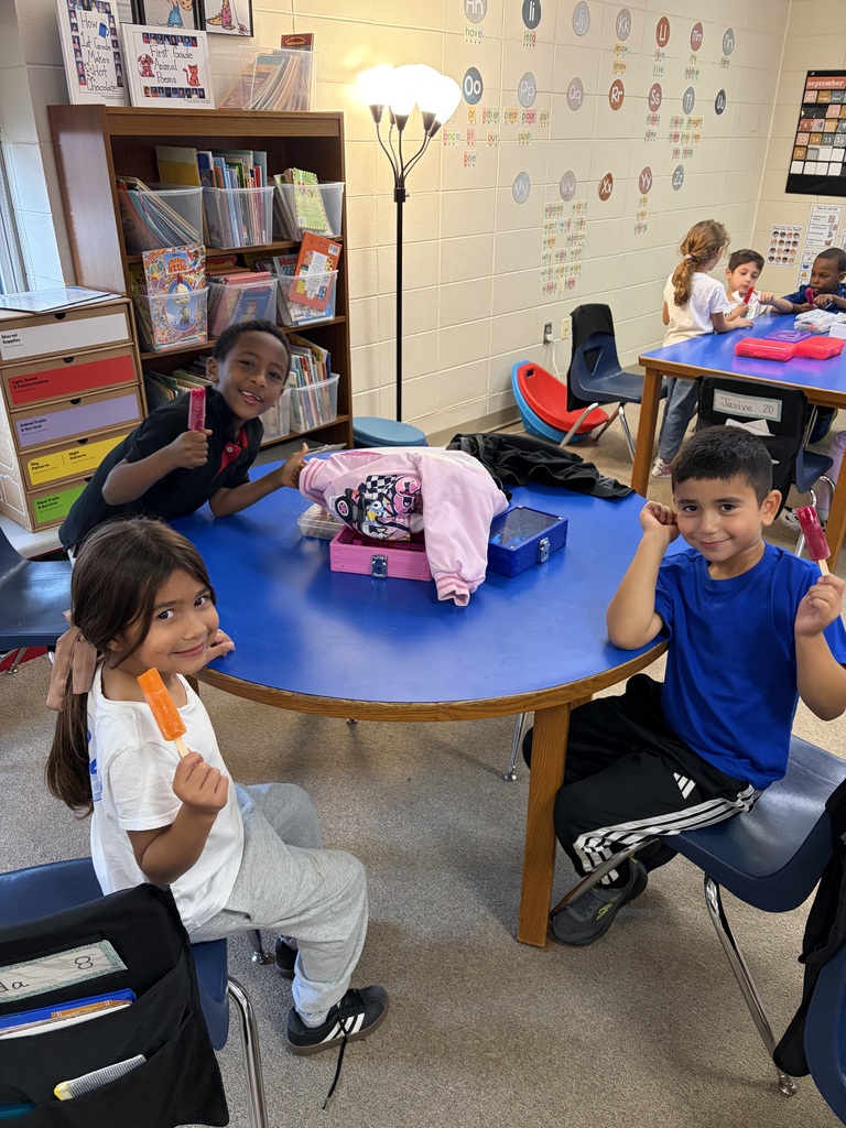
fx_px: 847
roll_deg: -0.6
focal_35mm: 26
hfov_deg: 53.1
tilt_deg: -26.1
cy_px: 564
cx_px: 423
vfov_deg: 67.3
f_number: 1.6
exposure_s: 1/60
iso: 250
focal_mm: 5.96
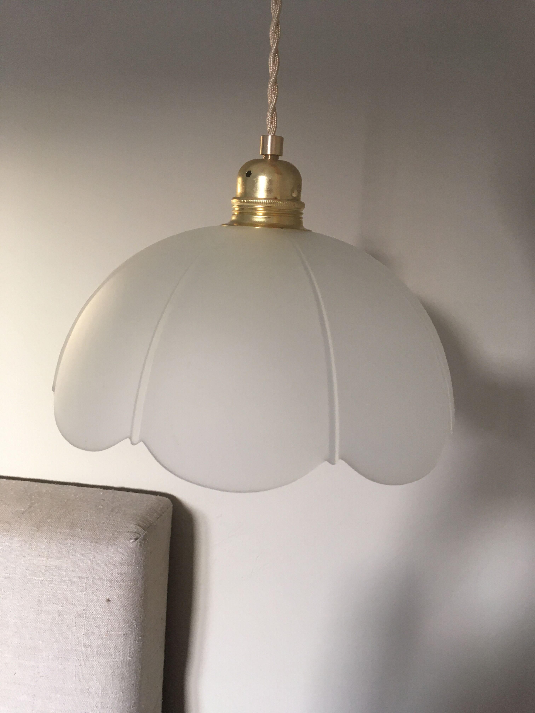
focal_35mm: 29
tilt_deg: -11.8
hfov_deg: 48.2
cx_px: 268
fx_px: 598
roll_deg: -3.5
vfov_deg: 61.7
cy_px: 356
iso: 64
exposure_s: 1/33
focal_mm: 4.15
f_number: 2.2
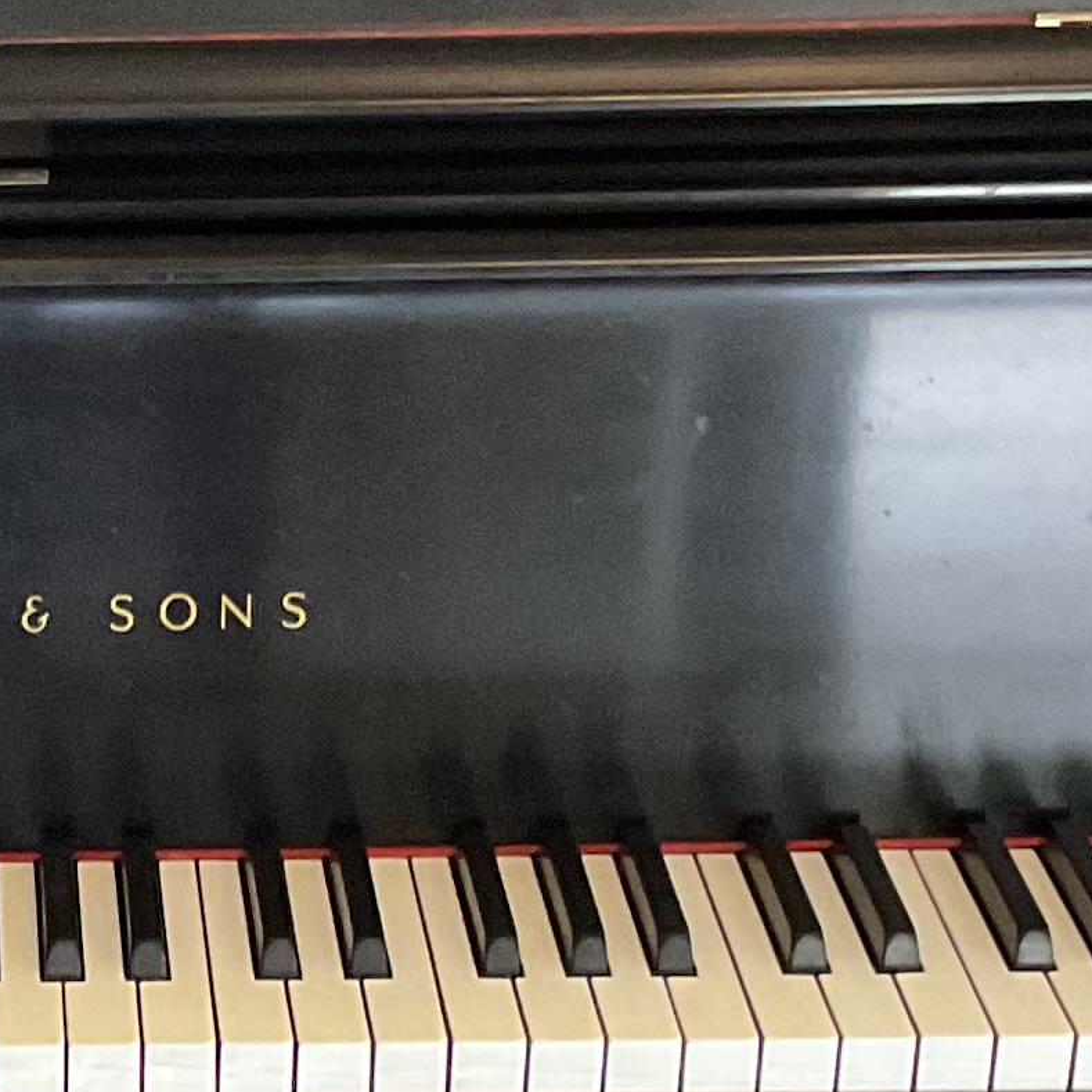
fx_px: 4675
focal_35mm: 131
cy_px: 1269
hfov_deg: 13.1
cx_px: -122
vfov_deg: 13.0
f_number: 1.8
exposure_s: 1/40
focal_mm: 3
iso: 250
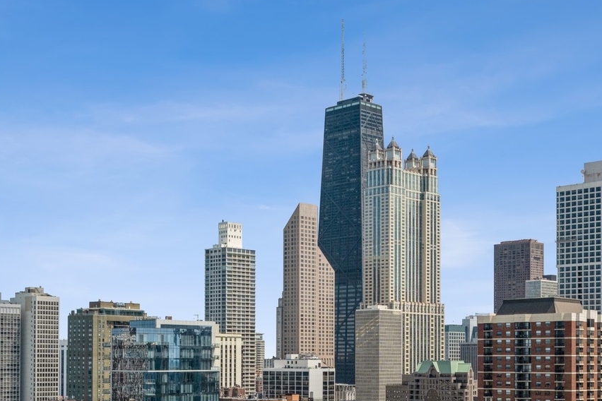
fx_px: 953
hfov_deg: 34.7
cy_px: 297
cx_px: 397
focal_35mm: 57
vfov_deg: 23.6
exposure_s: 1/1600
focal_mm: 30
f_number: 8
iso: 400
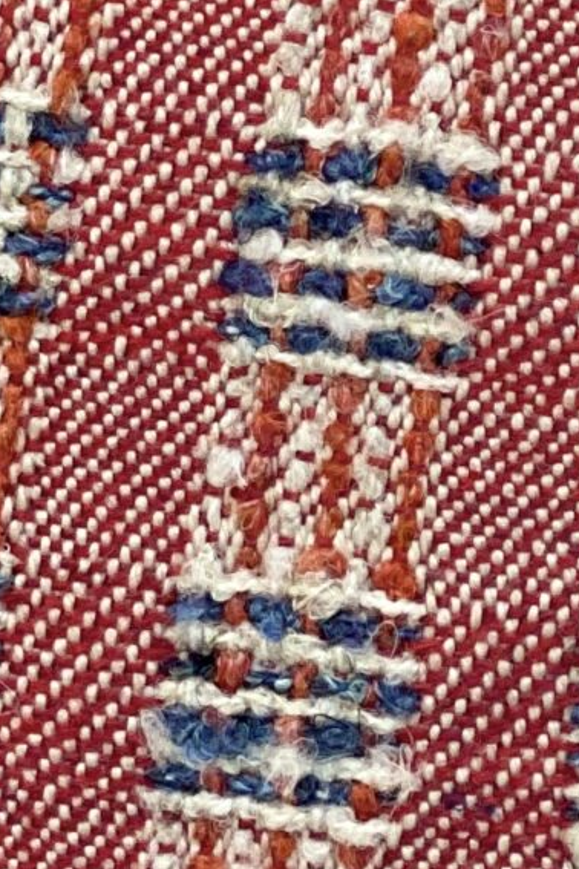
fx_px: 5886
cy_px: -198
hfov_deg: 5.5
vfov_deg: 8.3
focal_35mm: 244
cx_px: 1138
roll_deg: +5.2
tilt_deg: -32.0
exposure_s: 1/122
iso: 80
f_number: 2
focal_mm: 6
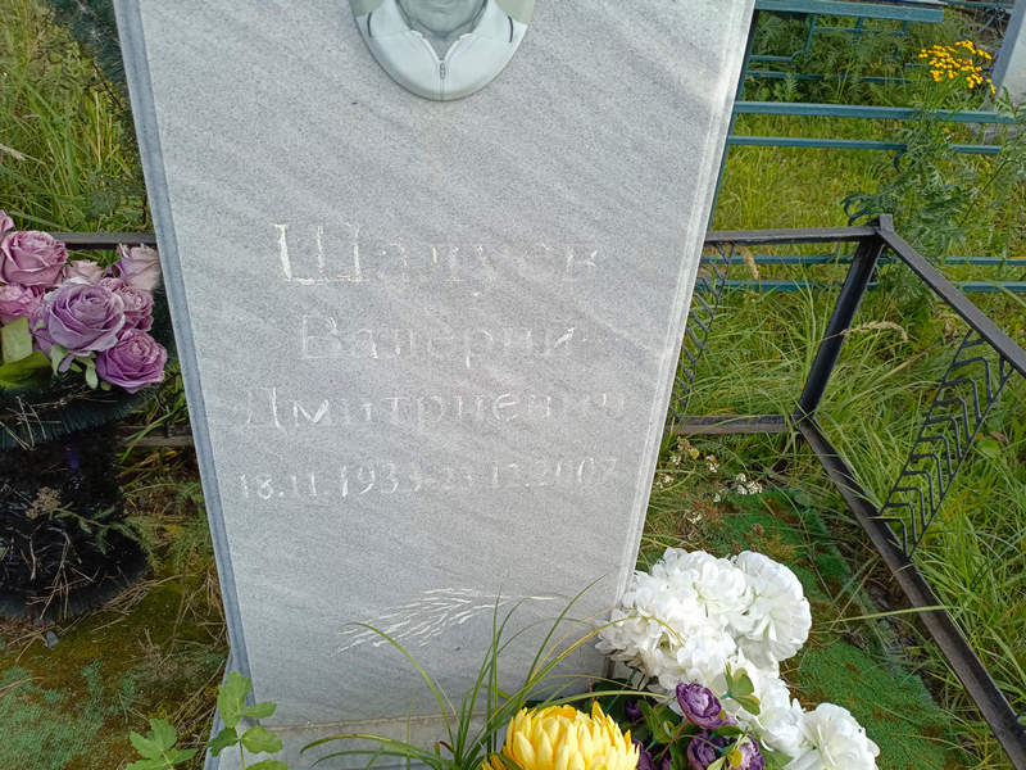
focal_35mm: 25
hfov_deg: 69.4
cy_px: 385
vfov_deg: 54.9
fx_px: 741
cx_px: 513
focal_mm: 4.76
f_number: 1.69
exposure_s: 1/535
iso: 113
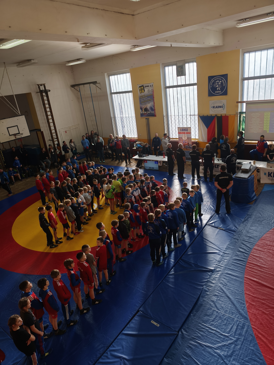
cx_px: 137
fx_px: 243
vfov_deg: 73.9
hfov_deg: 58.9
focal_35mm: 23
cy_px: 182
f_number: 1.6
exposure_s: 1/114
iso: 50
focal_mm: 6.57
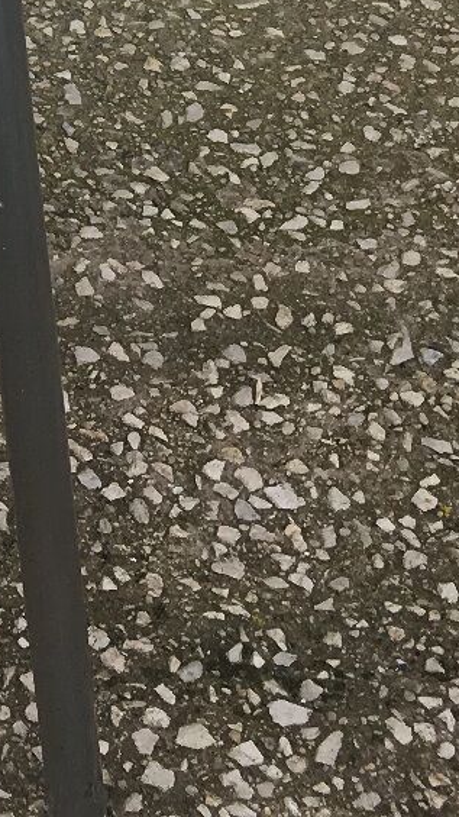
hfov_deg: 10.0
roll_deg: +2.1
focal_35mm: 113
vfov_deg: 17.1
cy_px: -410
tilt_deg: -27.3
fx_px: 2446
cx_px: -408
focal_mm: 4.15
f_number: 2.2
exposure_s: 1/447
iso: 25
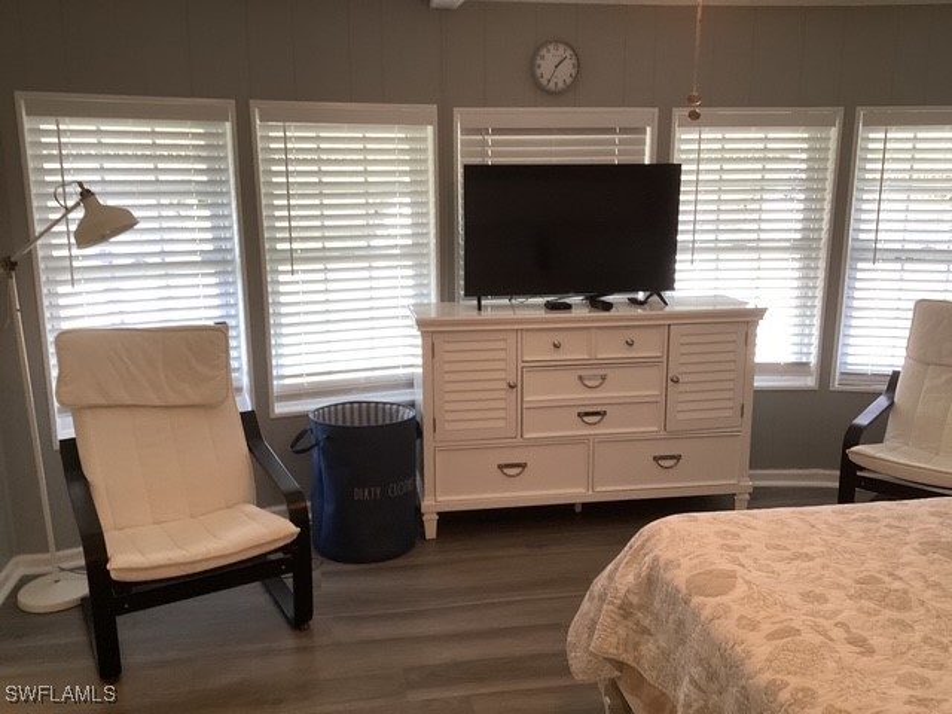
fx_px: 853
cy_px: 357
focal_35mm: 31
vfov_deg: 45.4
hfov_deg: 58.4
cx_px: 476
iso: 80
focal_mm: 3.3
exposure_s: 1/50
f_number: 2.4
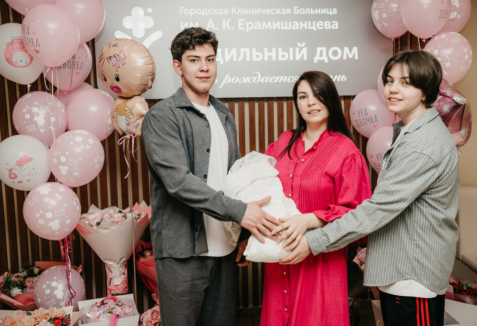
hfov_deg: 48.5
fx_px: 529
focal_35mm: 40
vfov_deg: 34.2
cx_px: 256
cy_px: 155
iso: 200
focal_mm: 36
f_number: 4
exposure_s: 1/160
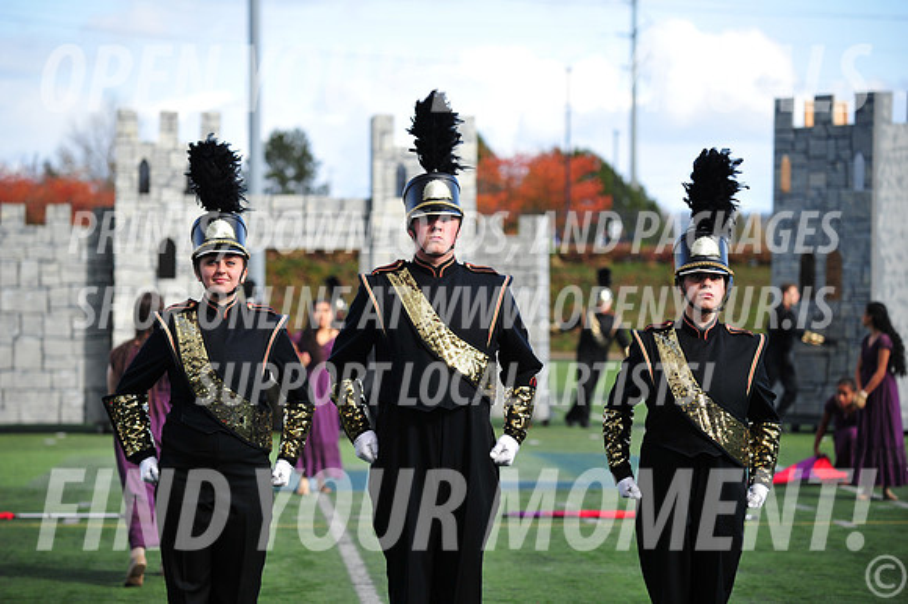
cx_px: 454
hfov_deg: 15.8
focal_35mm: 130
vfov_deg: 10.5
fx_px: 3277
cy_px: 302
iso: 500
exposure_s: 1/1600
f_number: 4
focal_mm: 130
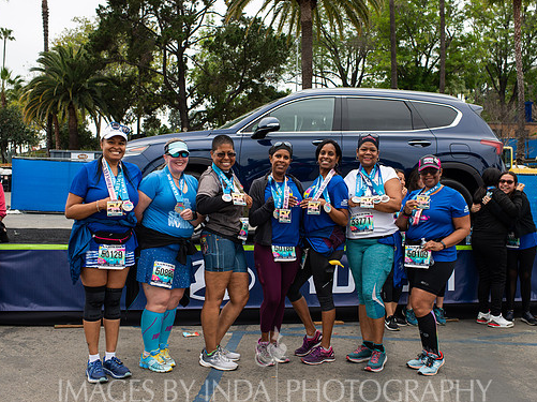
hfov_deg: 47.9
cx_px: 278
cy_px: 205
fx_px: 605
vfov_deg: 36.8
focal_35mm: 39
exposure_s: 1/160
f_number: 5.6
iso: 200
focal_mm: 35
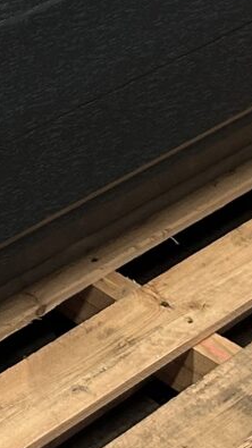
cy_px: -108
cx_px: -149
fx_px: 1747
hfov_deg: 8.1
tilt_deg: -27.0
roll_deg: +0.3
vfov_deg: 14.1
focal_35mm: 147
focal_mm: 5.7
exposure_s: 1/60
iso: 160
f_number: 1.5
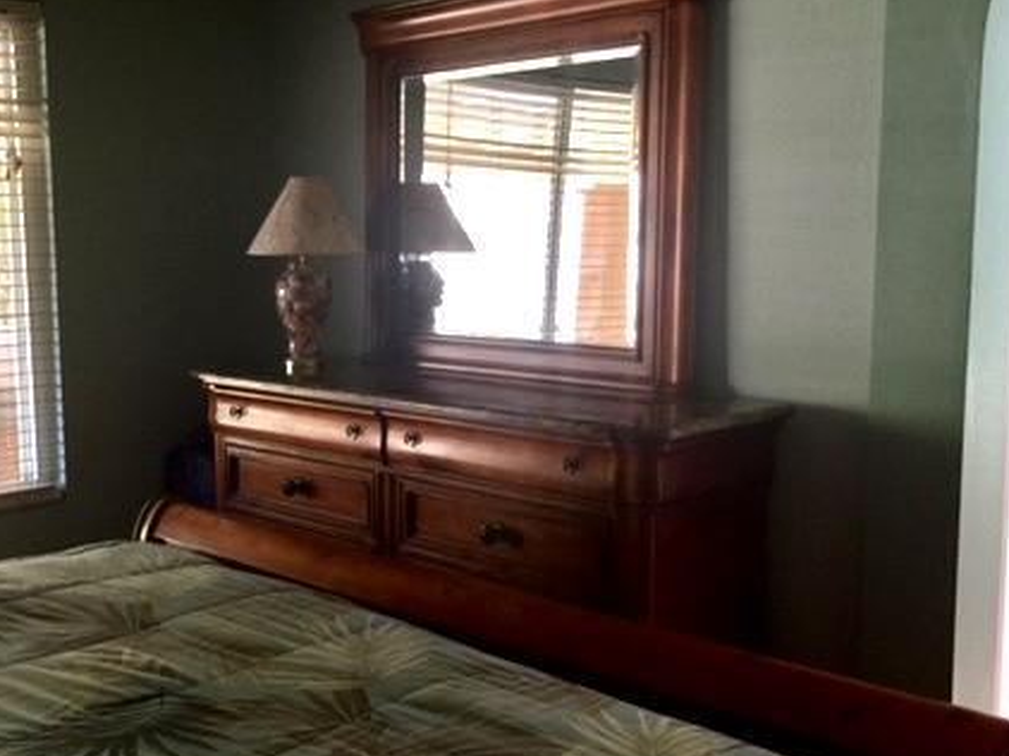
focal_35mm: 44
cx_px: 371
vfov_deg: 32.8
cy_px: 404
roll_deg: +0.6
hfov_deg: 42.6
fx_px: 1282
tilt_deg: -8.8
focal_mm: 4.15
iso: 50
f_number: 2.2
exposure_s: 1/15
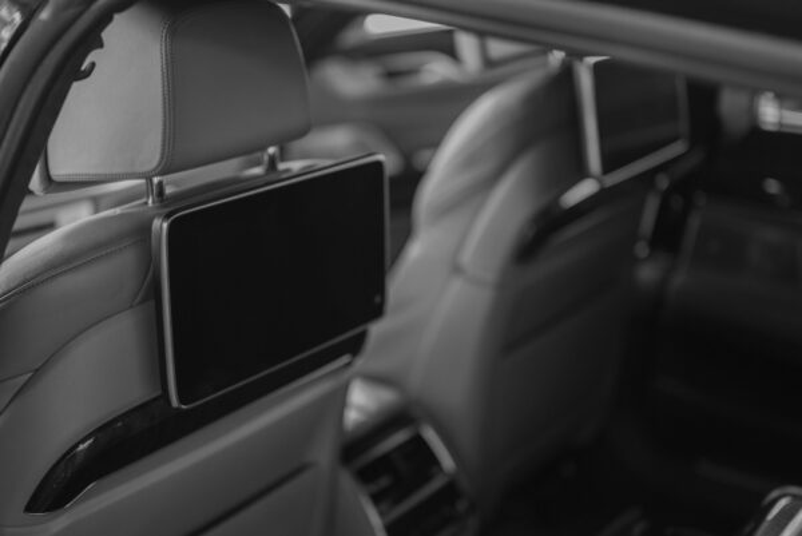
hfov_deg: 35.7
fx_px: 1245
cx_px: 401
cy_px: 287
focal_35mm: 56
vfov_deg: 24.3
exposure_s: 1/160
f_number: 2
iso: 800
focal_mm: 50
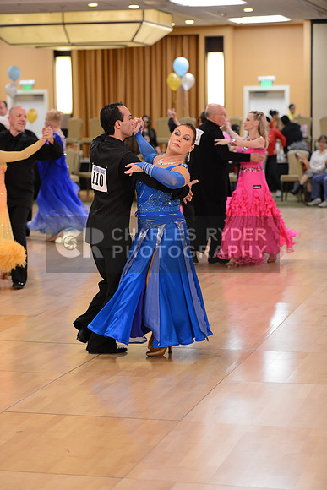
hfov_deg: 14.9
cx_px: 164
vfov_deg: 22.1
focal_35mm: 92
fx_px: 1253
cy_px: 245
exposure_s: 1/250
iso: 2500
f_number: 2.8
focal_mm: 92
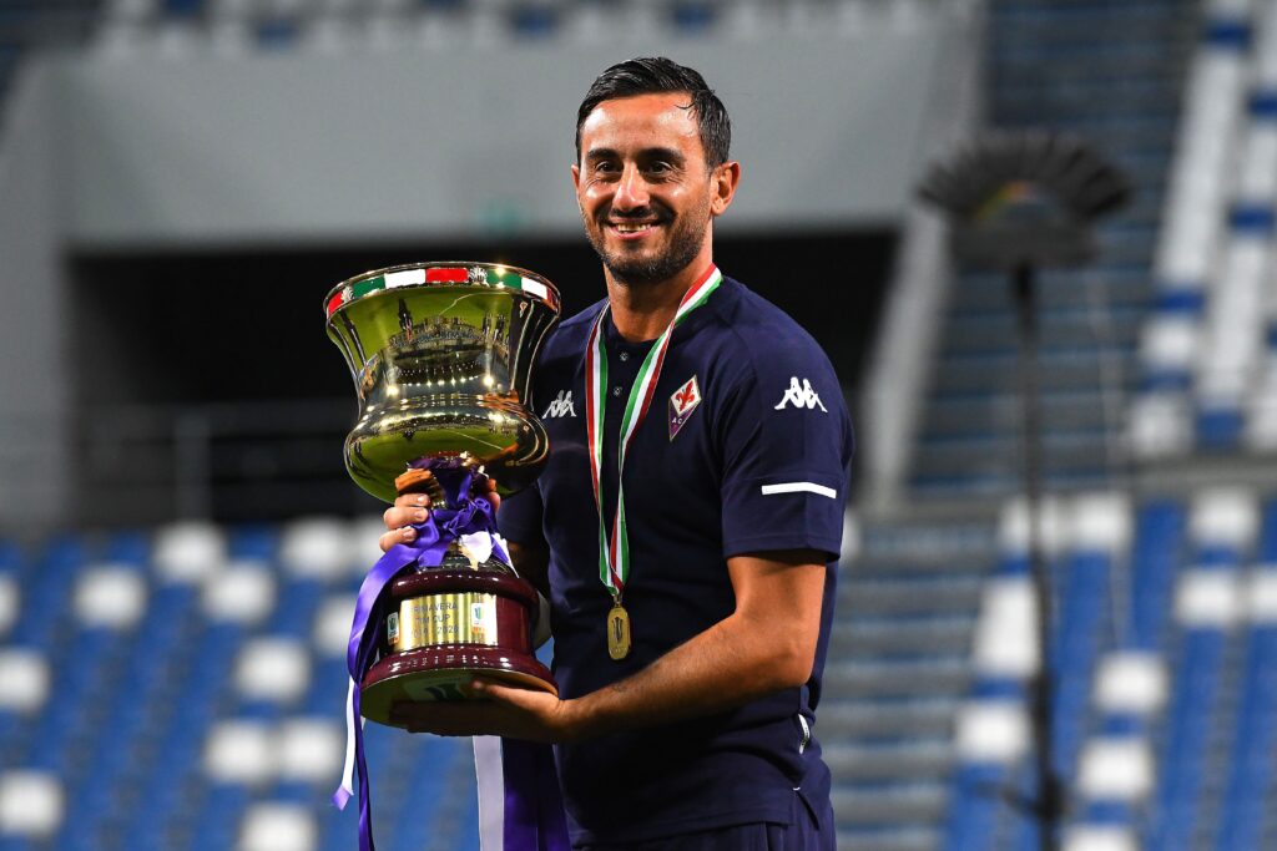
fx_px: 10642
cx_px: 638
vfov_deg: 4.6
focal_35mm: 300
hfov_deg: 6.9
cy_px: 426
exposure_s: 1/1000
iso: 2500
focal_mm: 200
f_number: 5
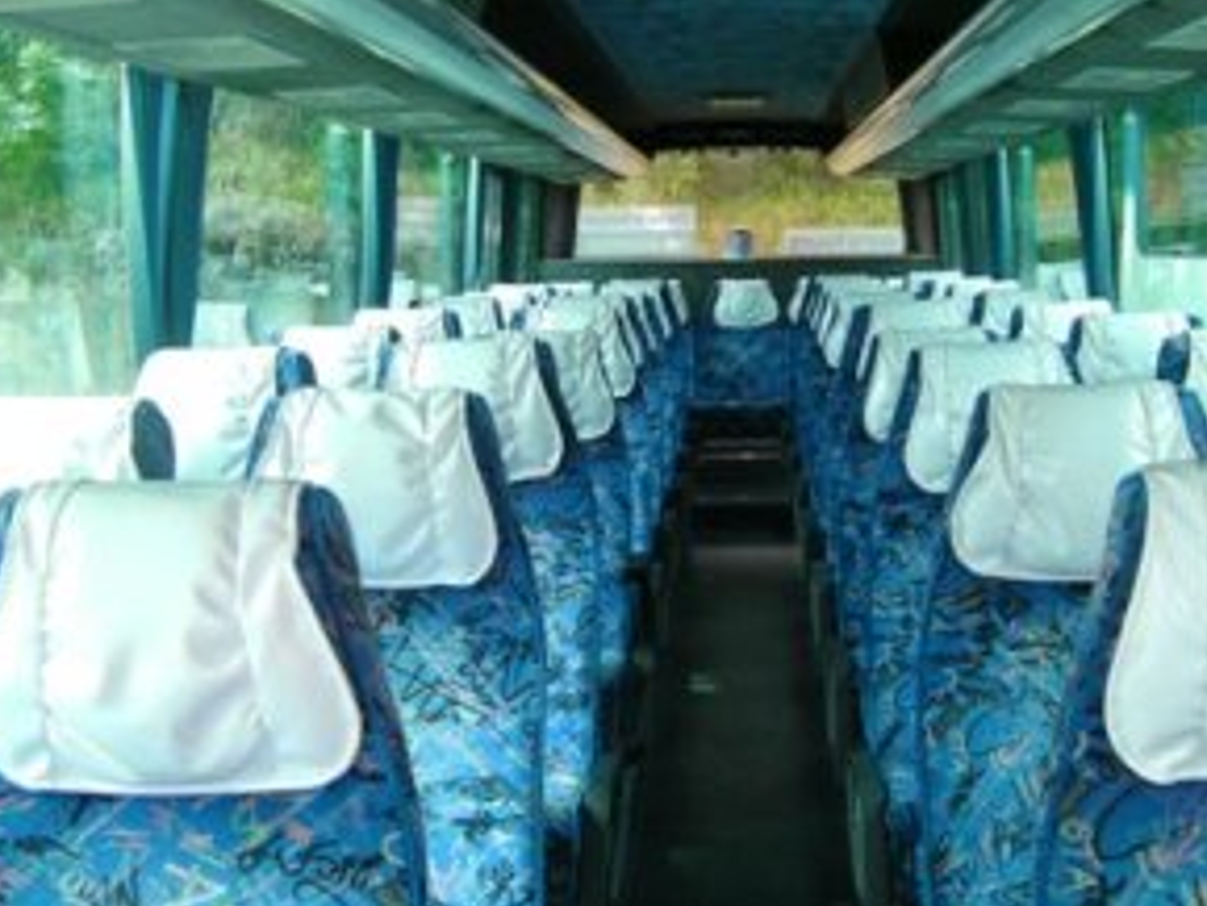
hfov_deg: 40.2
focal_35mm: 47
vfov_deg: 30.9
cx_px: 727
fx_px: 1639
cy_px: 424
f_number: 3.5
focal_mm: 6.8
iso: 72
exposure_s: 1/30
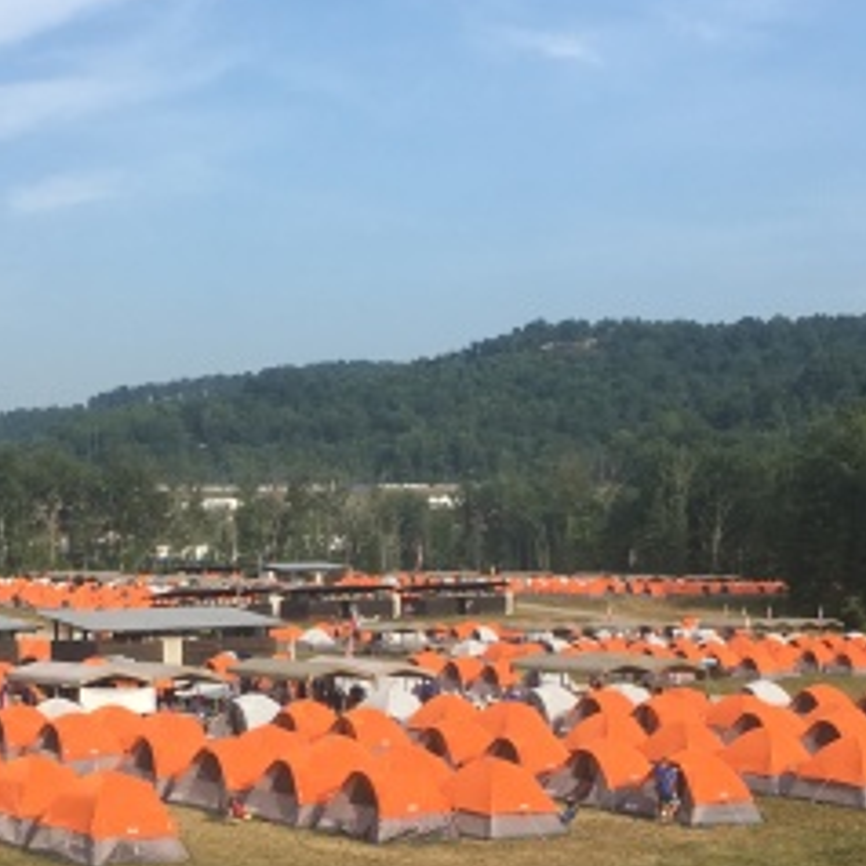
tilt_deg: -3.6
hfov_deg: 24.7
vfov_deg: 24.5
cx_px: 226
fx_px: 1953
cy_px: 731
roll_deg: +1.7
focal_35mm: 69
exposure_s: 1/950
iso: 25
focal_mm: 4.15
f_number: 2.2
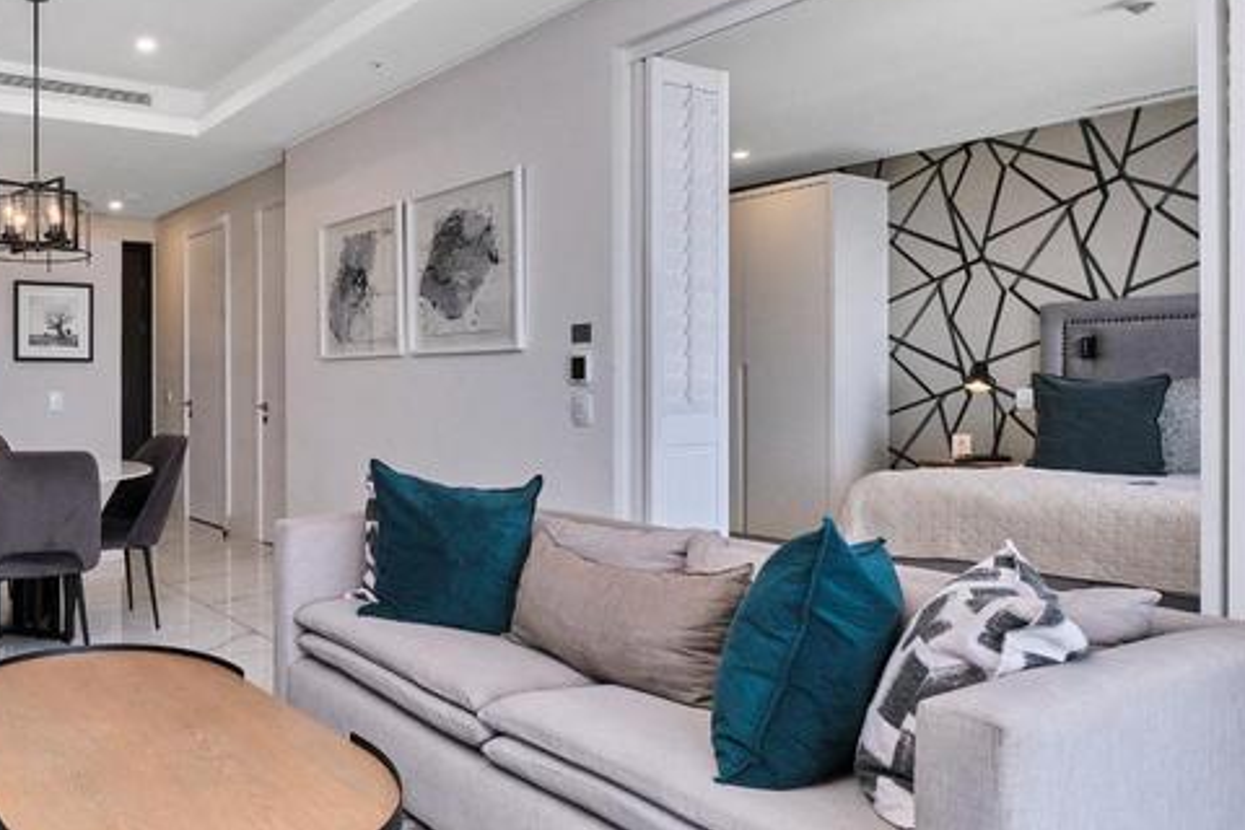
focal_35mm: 25
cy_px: 362
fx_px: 865
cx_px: 252
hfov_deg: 65.2
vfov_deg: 51.1
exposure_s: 1/100
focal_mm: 10
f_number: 8
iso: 800
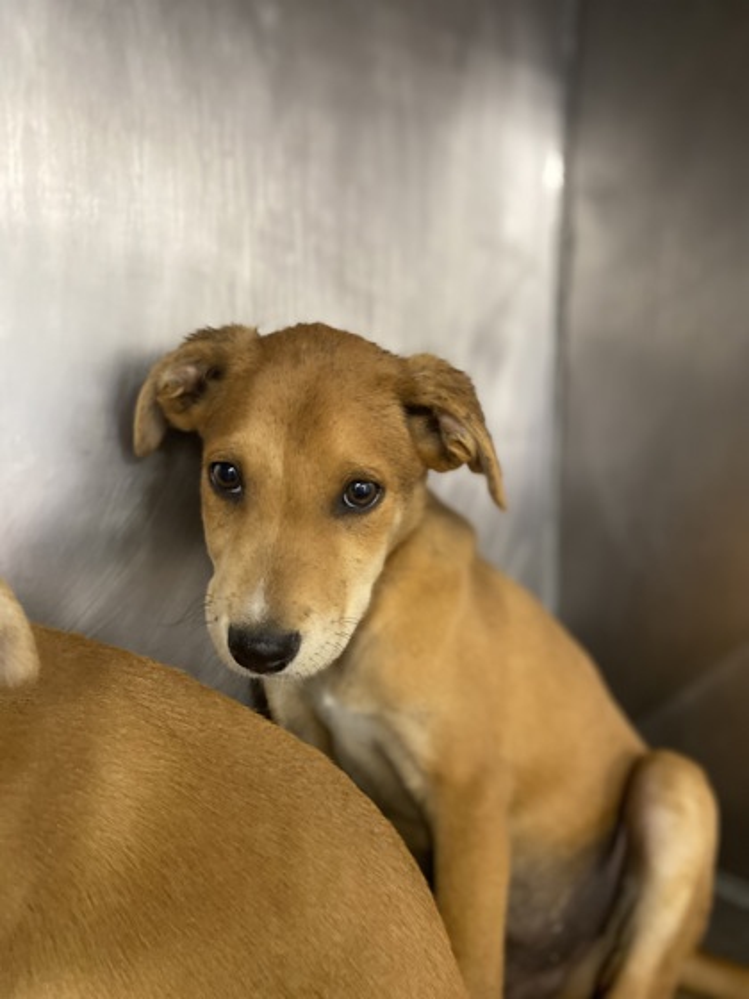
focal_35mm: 26
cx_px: 374
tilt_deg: -8.5
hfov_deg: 53.1
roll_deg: -0.6
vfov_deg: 67.3
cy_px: 500
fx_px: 750
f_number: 1.8
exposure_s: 1/40
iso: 640
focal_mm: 4.25
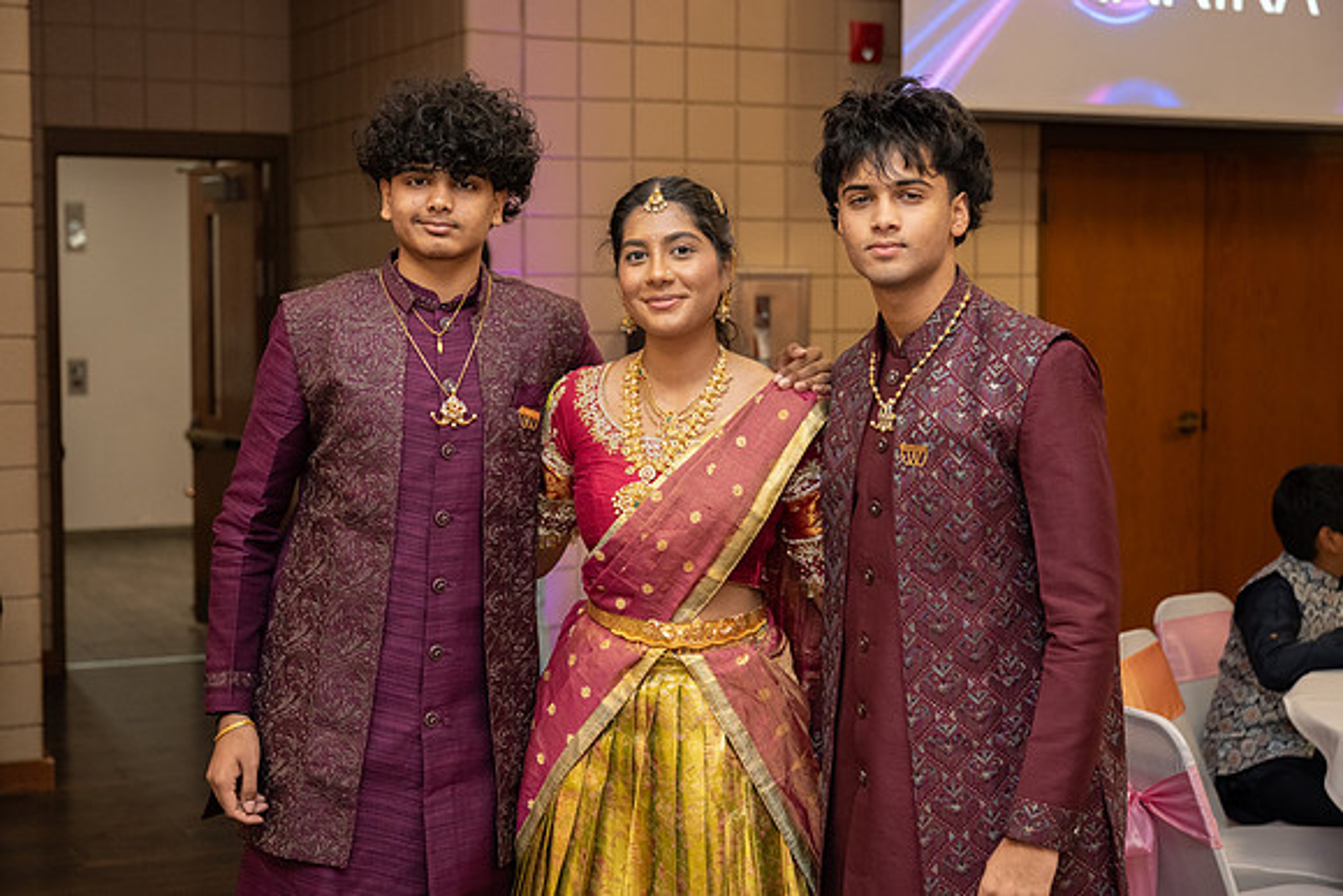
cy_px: 448
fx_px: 2101
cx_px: 672
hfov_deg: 35.4
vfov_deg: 24.1
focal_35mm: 56
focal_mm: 55
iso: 1250
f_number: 3.5
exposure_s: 1/160
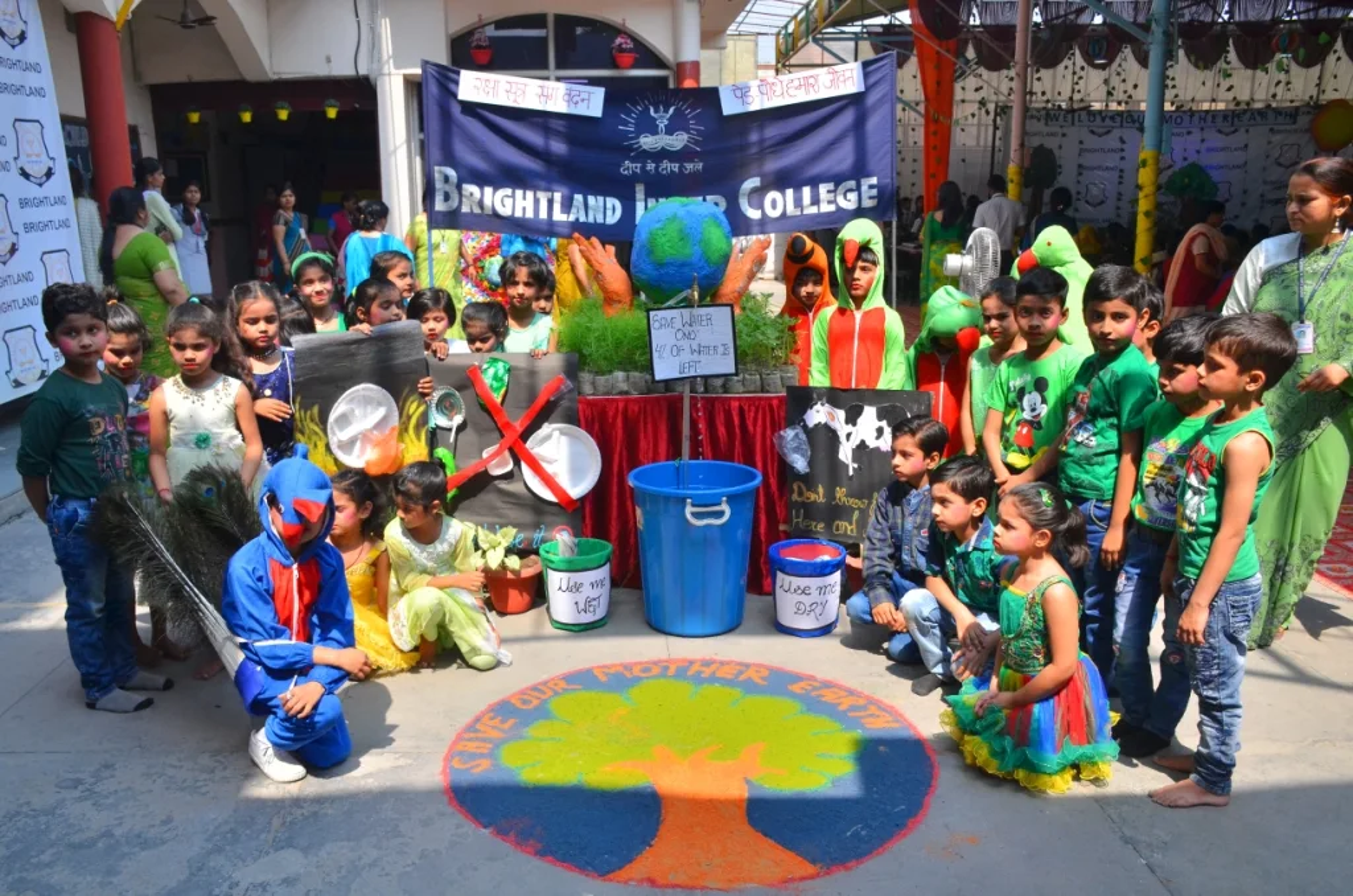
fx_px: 1125
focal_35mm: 30
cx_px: 676
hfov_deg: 62.0
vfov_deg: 43.4
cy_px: 448
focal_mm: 20
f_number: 6.3
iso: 400
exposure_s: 1/800
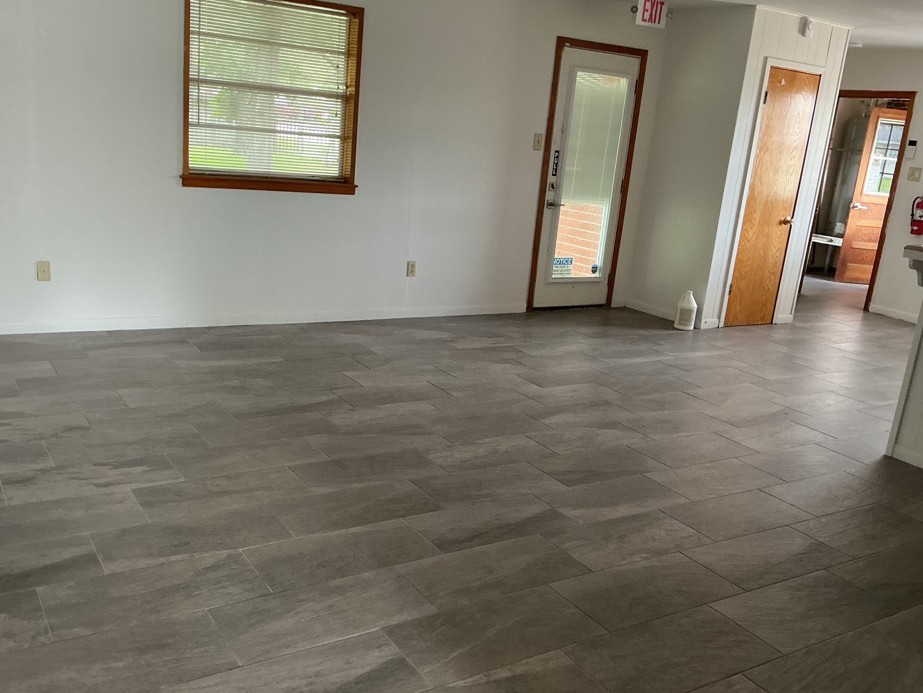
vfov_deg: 42.9
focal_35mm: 33
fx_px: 880
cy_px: 375
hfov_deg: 55.4
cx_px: 455
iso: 200
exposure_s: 1/60
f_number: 1.8
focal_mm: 3
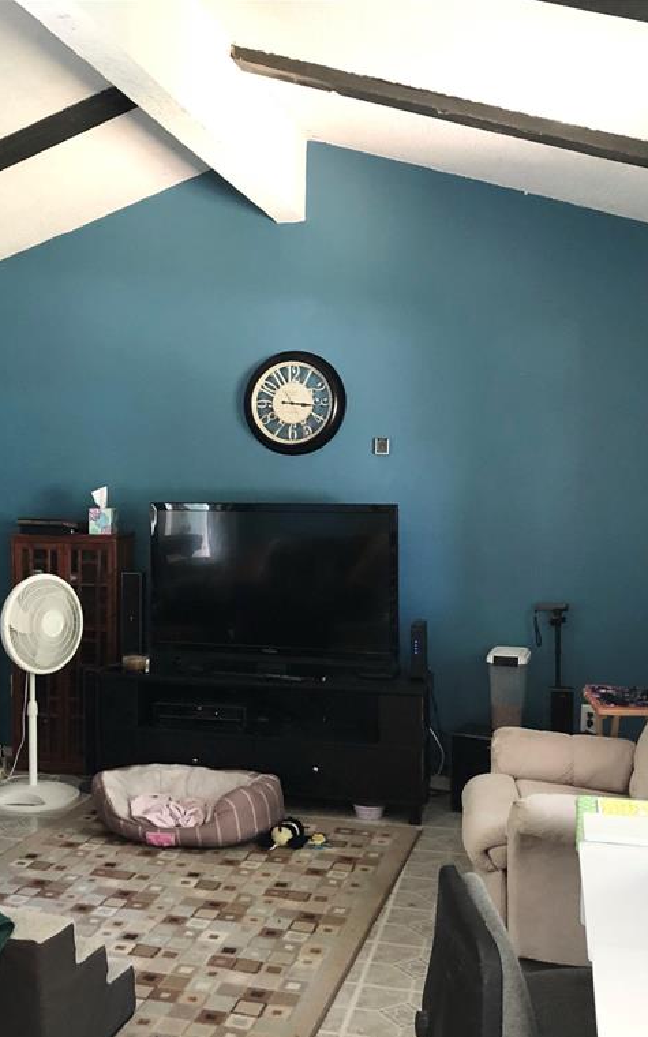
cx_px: 214
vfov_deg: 49.3
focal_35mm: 40
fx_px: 1130
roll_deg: +1.4
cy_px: 523
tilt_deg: -3.9
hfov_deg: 31.7
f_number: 1.8
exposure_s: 1/6
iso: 100
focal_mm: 3.99
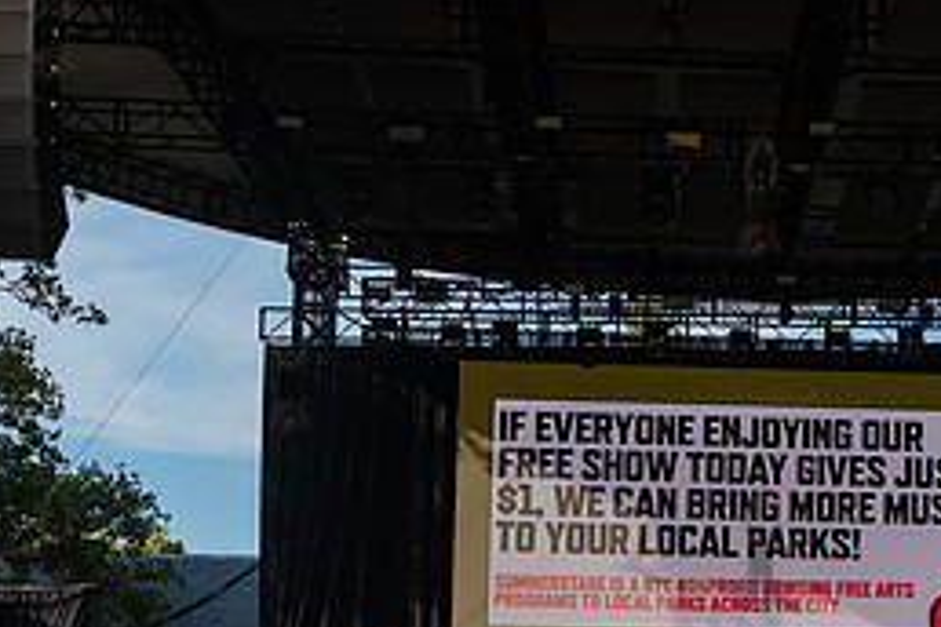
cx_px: 759
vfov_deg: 18.7
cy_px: 545
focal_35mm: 72
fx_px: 1882
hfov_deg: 27.5
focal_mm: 32
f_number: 5.6
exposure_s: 1/4000
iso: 2000
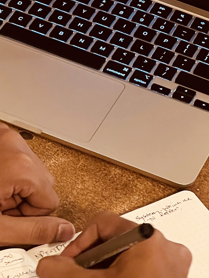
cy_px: 128
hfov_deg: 7.8
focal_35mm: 190
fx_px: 1529
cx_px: 77
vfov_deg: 10.4
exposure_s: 1/25
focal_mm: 9
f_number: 2.8
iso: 800
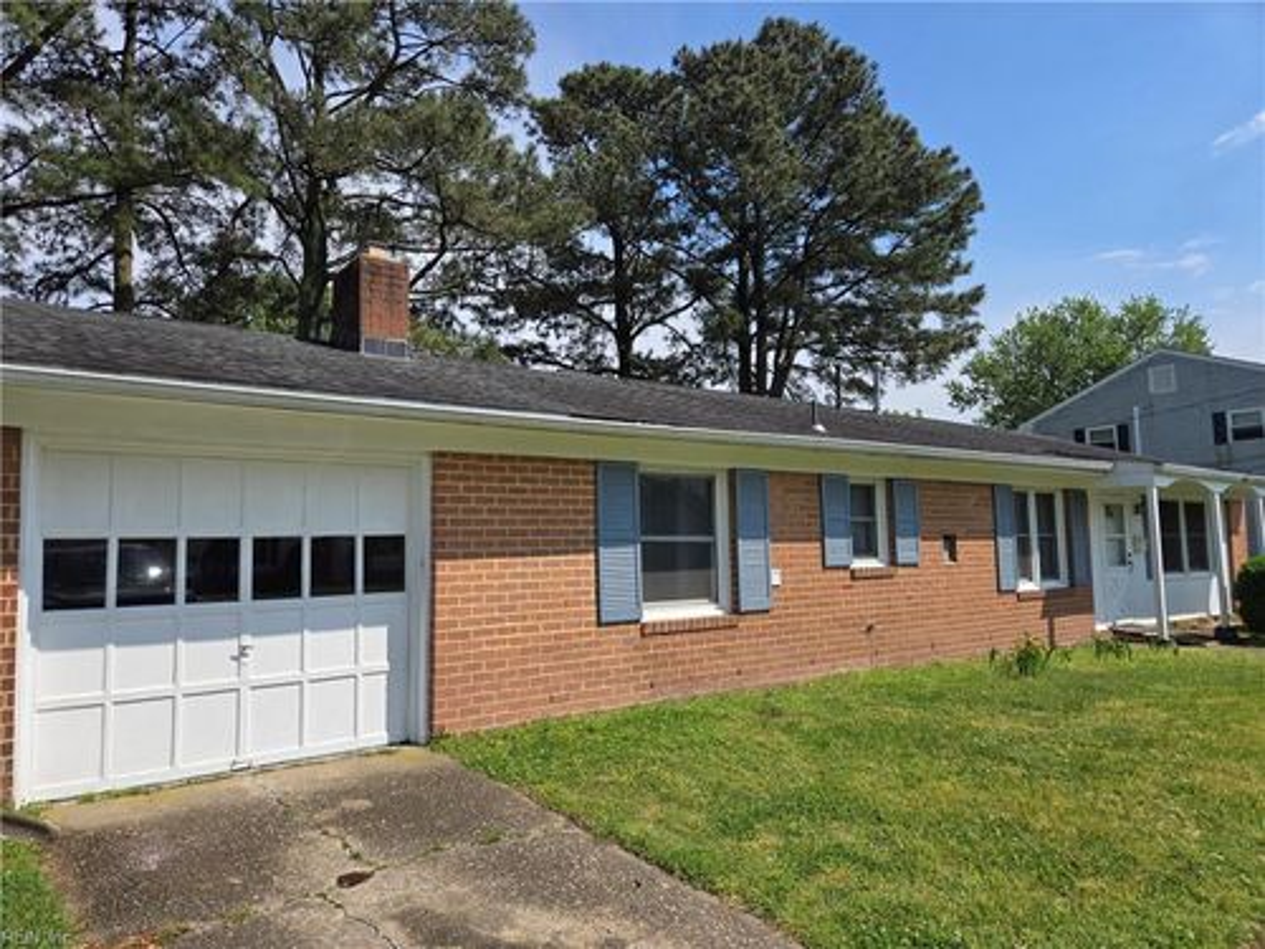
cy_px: 474
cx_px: 632
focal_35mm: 23
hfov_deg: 73.9
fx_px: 841
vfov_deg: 58.9
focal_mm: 5.4
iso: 25
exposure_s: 1/2186
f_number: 1.8
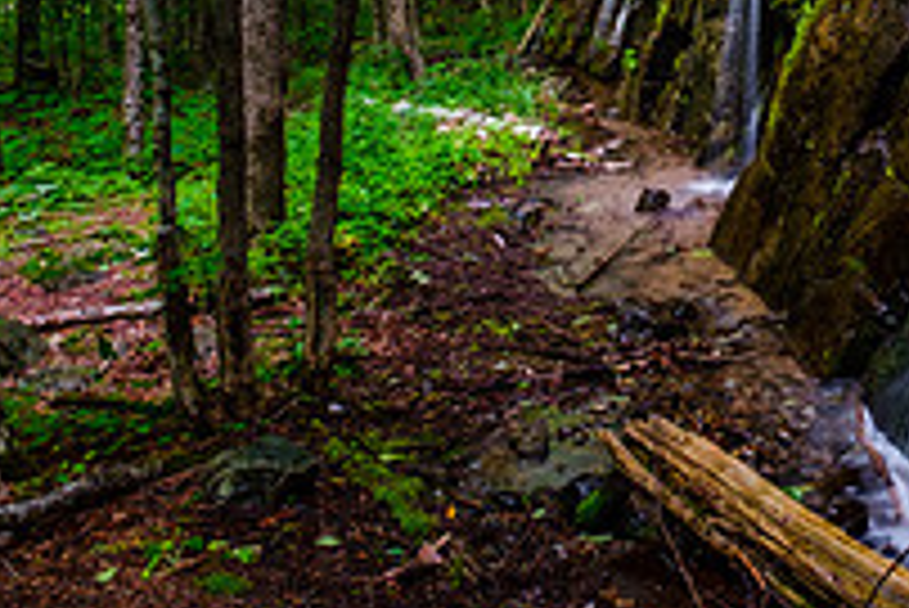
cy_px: -151
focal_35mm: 43
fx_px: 1086
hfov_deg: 40.4
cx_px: 886
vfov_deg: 27.0
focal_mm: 10
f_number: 11
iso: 160
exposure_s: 1
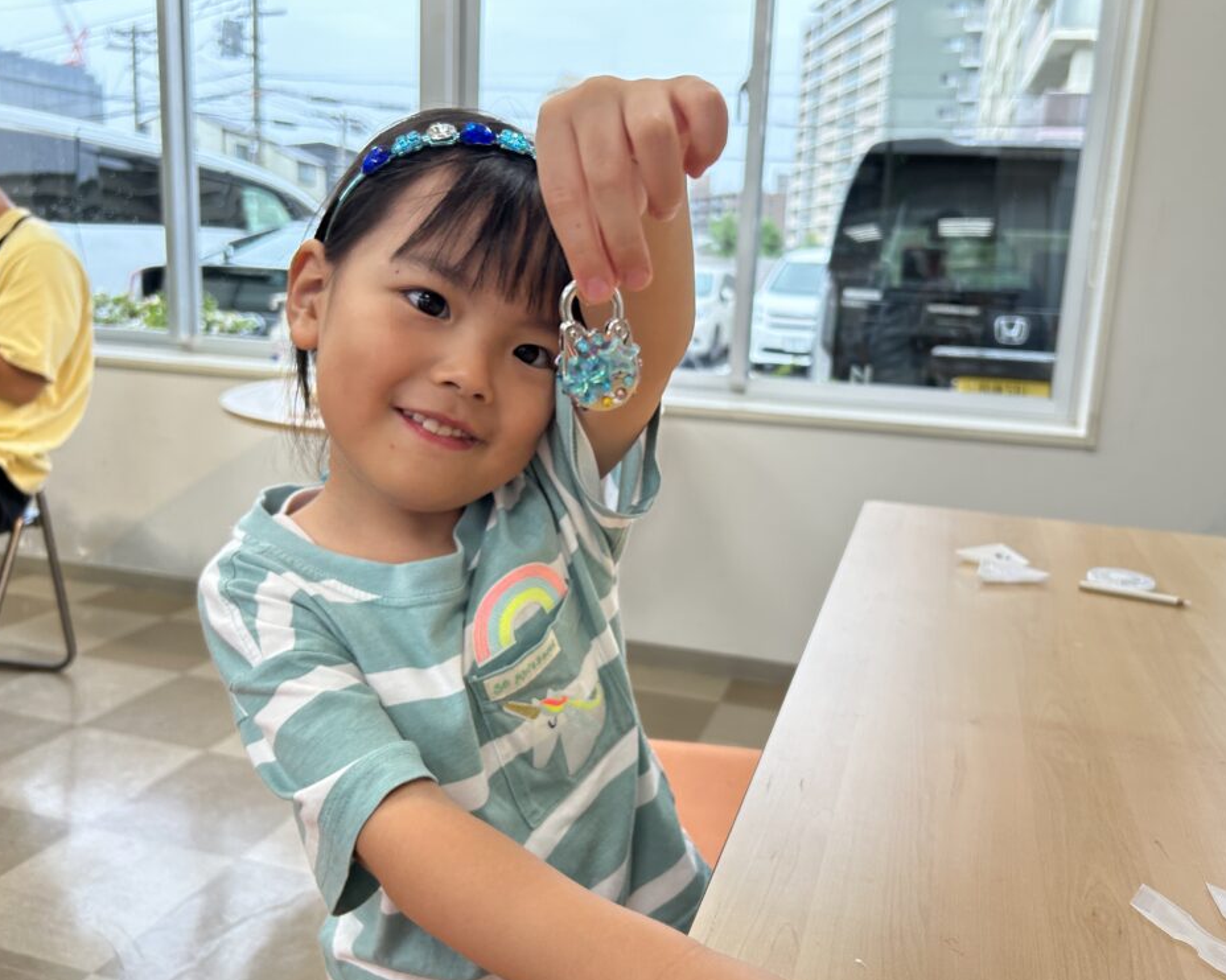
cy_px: 482
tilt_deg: -10.9
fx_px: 1016
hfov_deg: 62.1
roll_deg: -3.1
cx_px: 663
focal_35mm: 28
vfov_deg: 51.5
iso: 64
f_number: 1.5
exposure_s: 1/152
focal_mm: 5.7
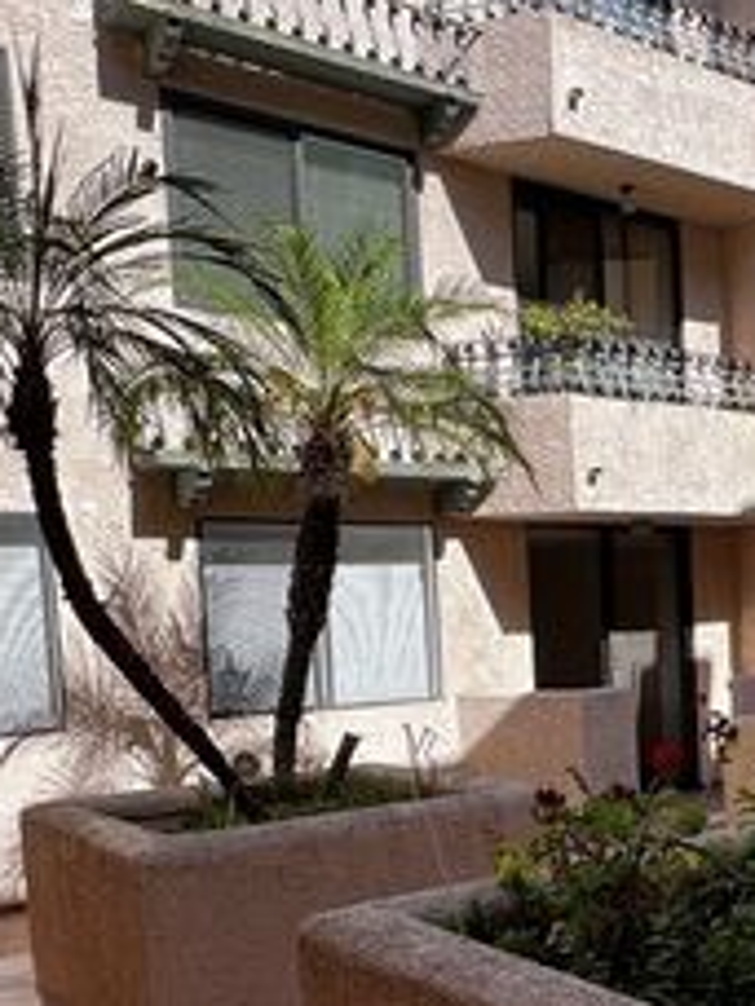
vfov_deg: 47.7
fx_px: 1105
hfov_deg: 34.4
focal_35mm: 38
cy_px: 713
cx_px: 751
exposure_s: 1/552
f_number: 1.8
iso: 32
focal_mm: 1.57
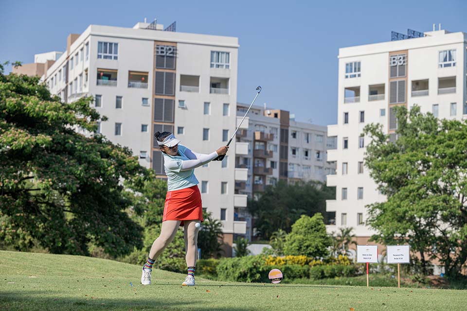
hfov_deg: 23.6
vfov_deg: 15.9
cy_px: 156
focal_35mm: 86
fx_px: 1116
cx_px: 234
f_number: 4
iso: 500
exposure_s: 1/4000
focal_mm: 86
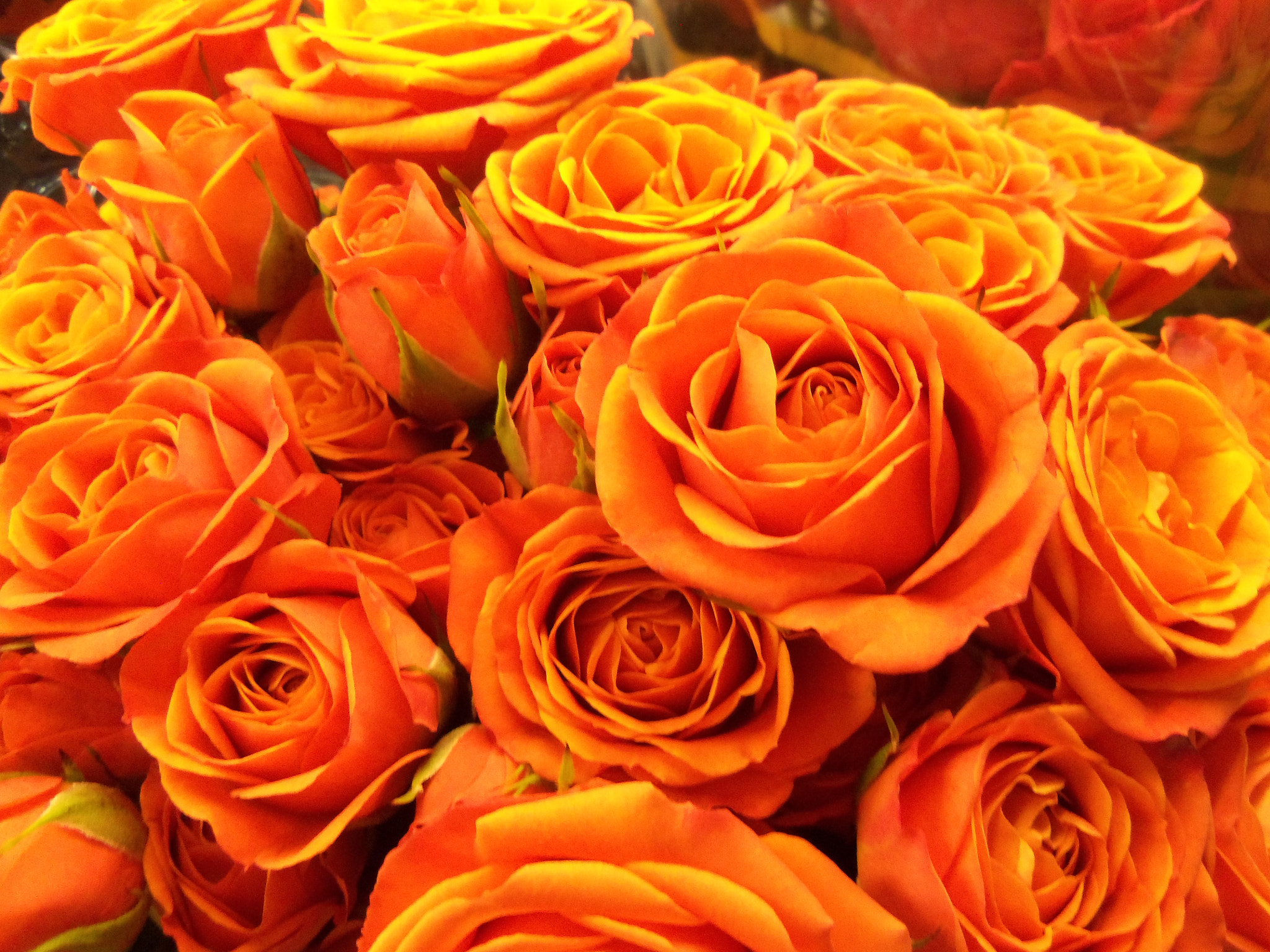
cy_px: 476
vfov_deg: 49.7
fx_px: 1027
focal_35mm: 28
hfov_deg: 63.4
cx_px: 635
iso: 250
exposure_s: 1/30
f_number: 3.9
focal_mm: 5.1
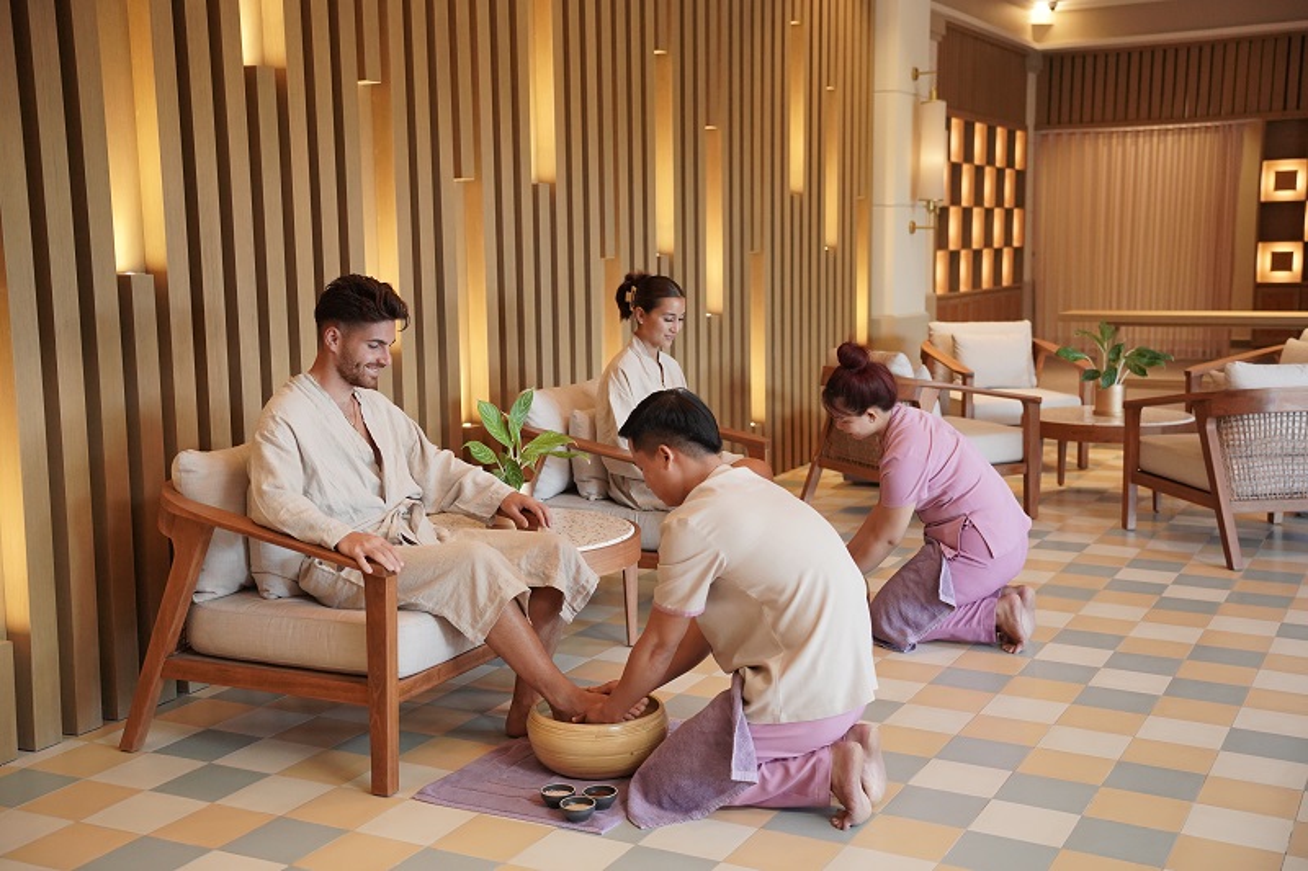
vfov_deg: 32.6
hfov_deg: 47.4
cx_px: 654
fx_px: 1489
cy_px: 436
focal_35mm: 41
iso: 3200
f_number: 3.2
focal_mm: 41
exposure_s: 1/320
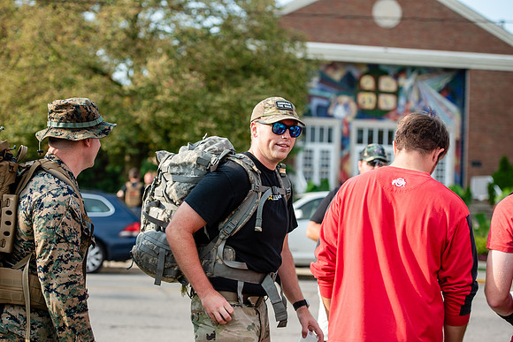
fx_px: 1140
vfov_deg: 17.1
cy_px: 171
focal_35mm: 80
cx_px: 256
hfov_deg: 25.4
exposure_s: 1/640
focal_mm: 80
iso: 125
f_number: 3.5
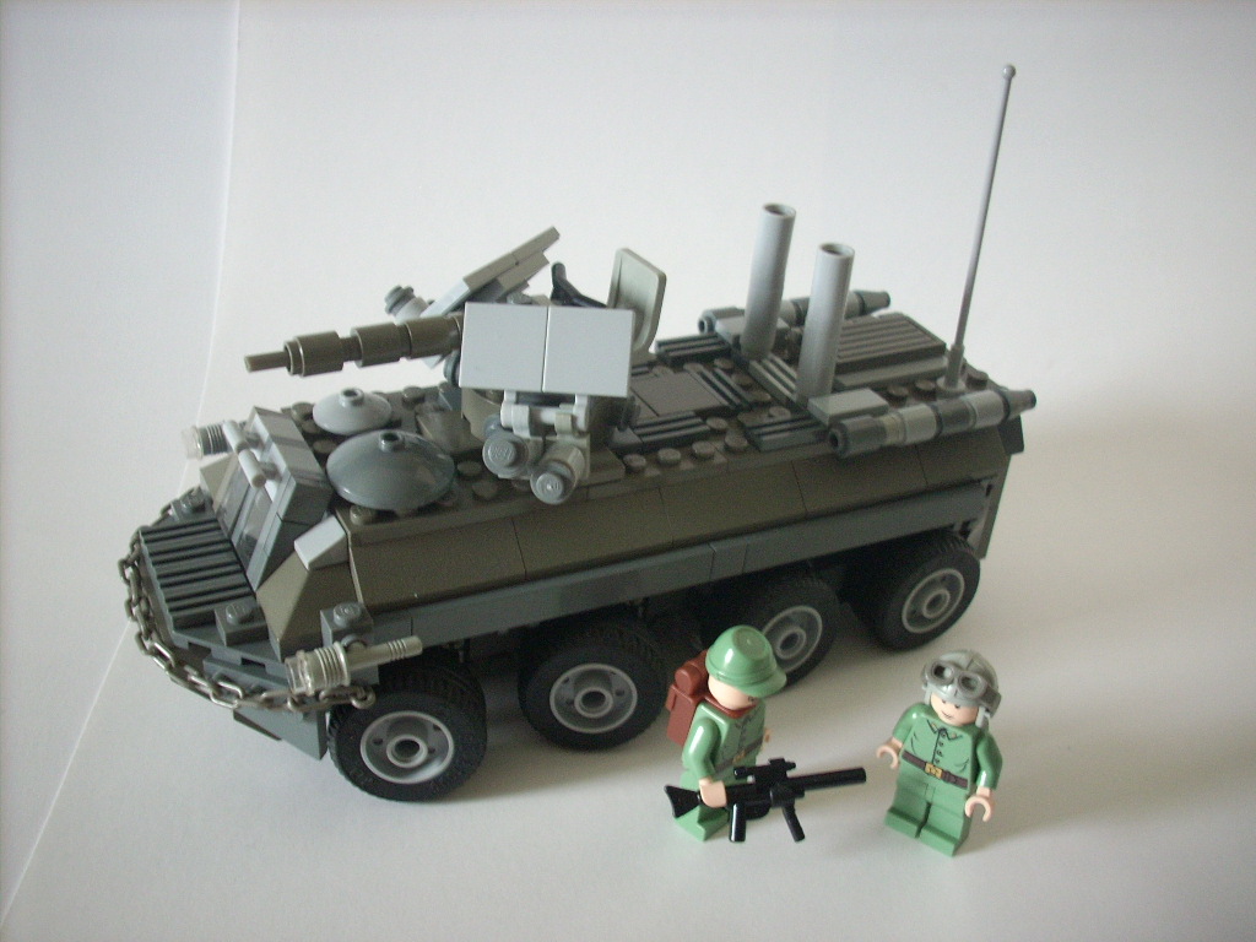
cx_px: 628
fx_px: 1343
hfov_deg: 50.1
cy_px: 471
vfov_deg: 38.7
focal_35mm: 37
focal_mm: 6.2
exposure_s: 1/11.8
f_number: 2.8
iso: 200
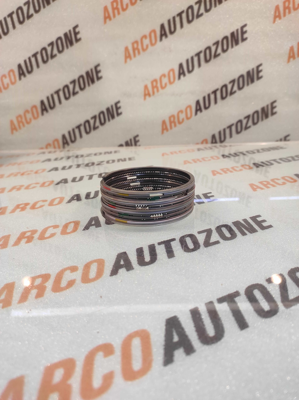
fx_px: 196
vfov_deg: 91.1
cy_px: 200
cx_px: 150
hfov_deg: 74.7
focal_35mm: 17
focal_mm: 4.74
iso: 230
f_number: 1.79
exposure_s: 1/33
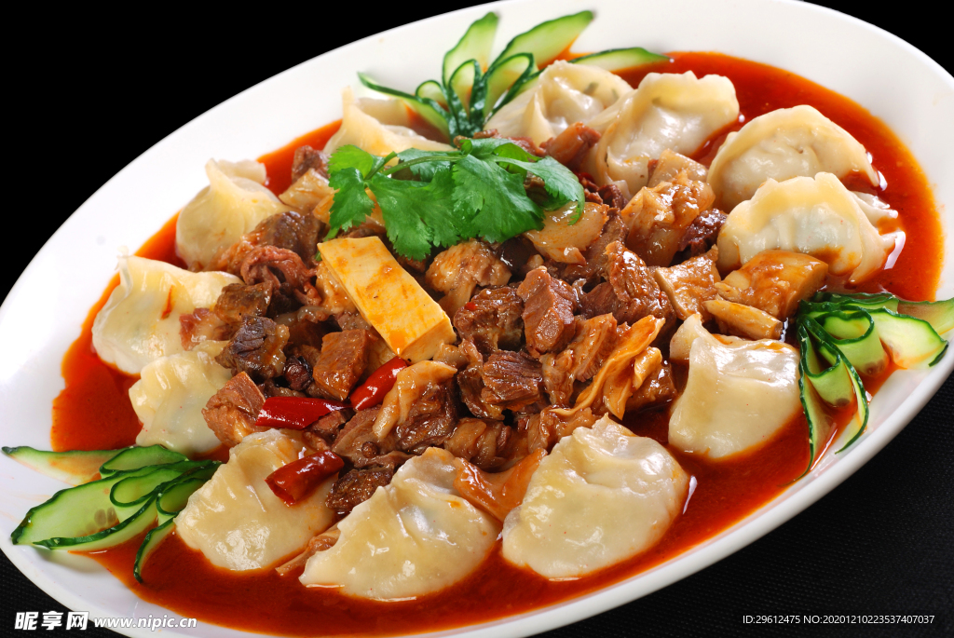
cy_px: 319
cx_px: 477
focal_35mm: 90
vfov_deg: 15.2
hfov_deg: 22.6
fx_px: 2387
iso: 160
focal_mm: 60
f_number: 13
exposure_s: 1/160
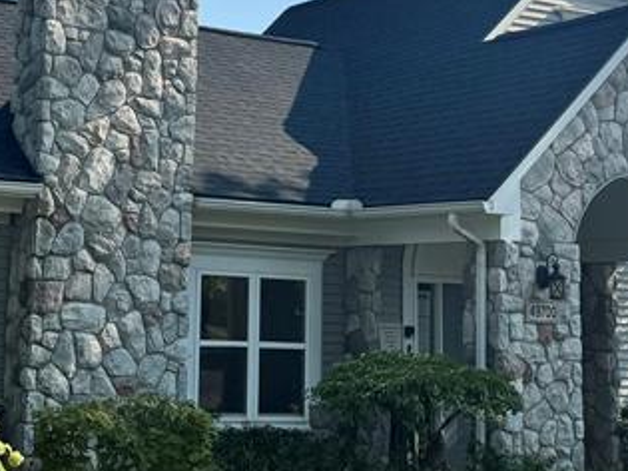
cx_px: 148
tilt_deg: +9.4
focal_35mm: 78
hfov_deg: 24.7
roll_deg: -1.4
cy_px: 76
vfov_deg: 18.7
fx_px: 1415
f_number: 1.78
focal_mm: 6.76
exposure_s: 1/5348
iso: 80
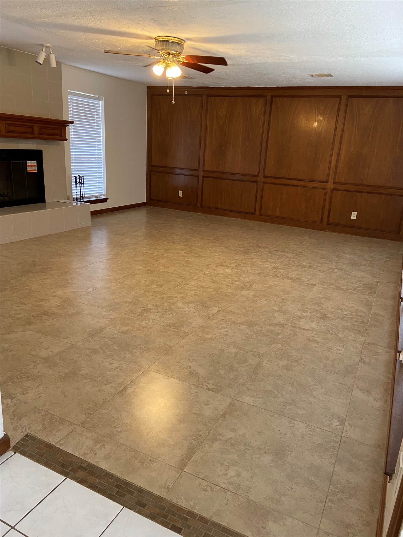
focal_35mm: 26
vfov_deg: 67.3
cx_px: 202
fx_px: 404
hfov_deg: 53.1
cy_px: 268
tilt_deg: -17.7
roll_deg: -3.8
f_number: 1.8
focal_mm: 4.25
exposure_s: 1/60
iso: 200
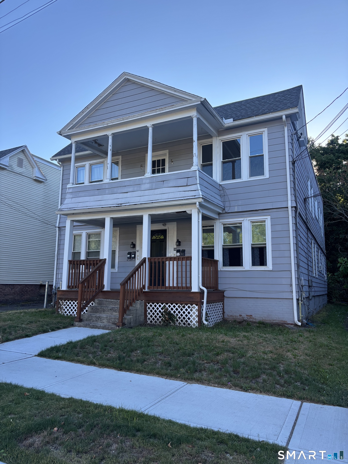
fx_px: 349
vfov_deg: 67.3
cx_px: 174
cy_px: 232
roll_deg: -1.2
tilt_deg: +9.1
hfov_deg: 53.1
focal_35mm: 26
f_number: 1.6
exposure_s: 1/654
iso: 50
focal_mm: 5.96
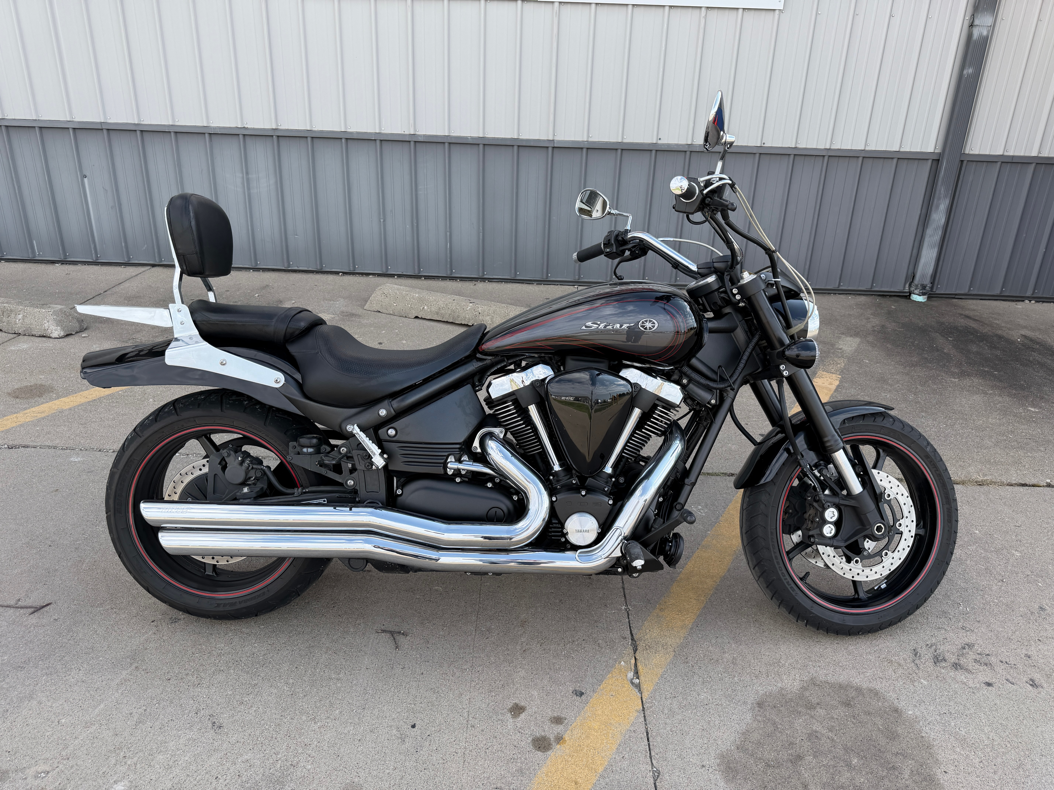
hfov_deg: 71.6
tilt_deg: -23.1
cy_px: 395
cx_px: 527
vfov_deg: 56.8
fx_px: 731
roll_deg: -1.6
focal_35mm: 24
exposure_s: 1/1192
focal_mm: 6.76
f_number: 1.78
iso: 80
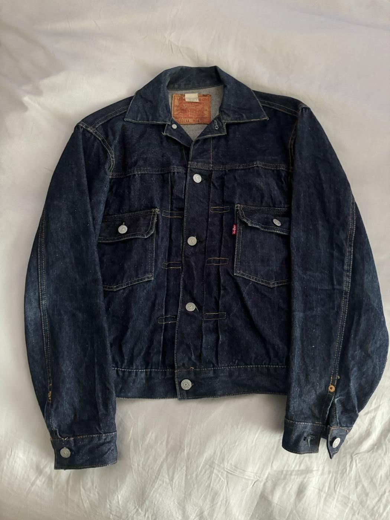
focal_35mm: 24
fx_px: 361
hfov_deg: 56.8
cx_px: 195
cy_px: 260
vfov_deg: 71.6
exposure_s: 1/30
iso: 1000
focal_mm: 6.86
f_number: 1.78
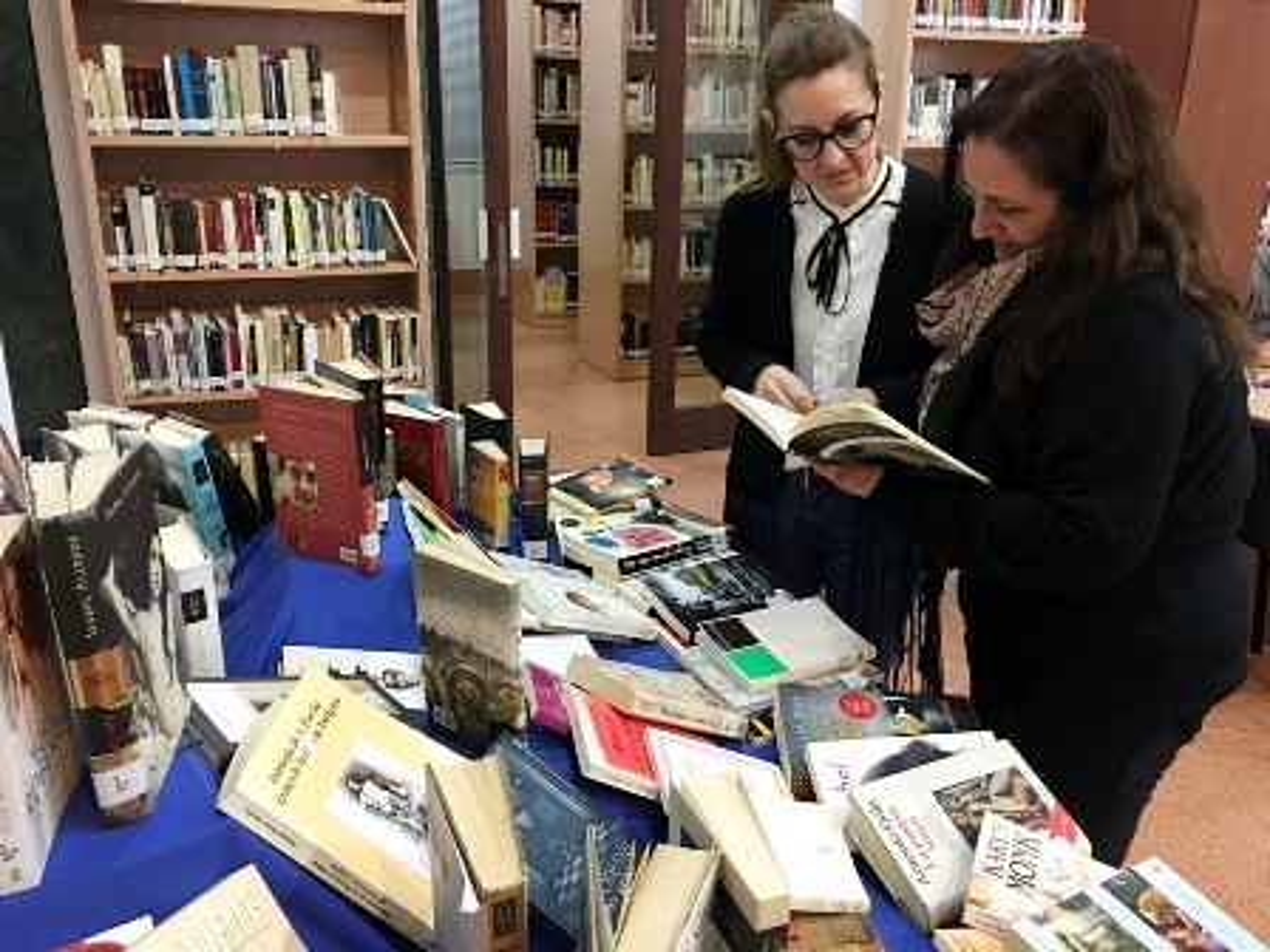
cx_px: 635
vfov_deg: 48.2
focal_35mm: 29
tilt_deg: -19.1
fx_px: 1064
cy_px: 476
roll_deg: -1.6
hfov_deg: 61.7
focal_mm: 4.15
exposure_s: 1/8
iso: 100
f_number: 2.2
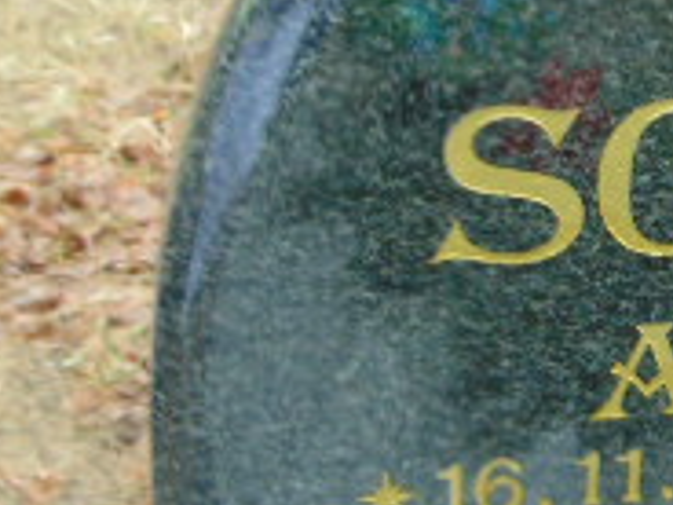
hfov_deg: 21.4
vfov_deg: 17.0
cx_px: 732
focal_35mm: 87
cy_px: 274
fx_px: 1691
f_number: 3
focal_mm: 4.5
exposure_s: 1/30
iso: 100
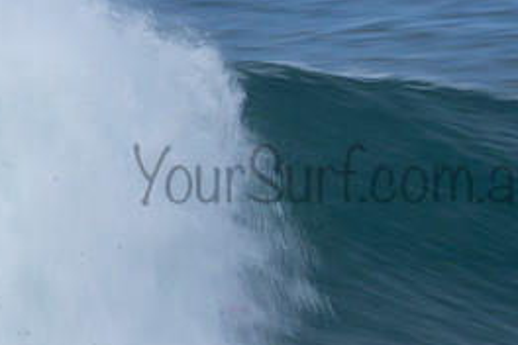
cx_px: 336
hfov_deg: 1.3
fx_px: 23697
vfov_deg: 0.8
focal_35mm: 1647
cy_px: 158
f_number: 29
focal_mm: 500
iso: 100
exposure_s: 1/20
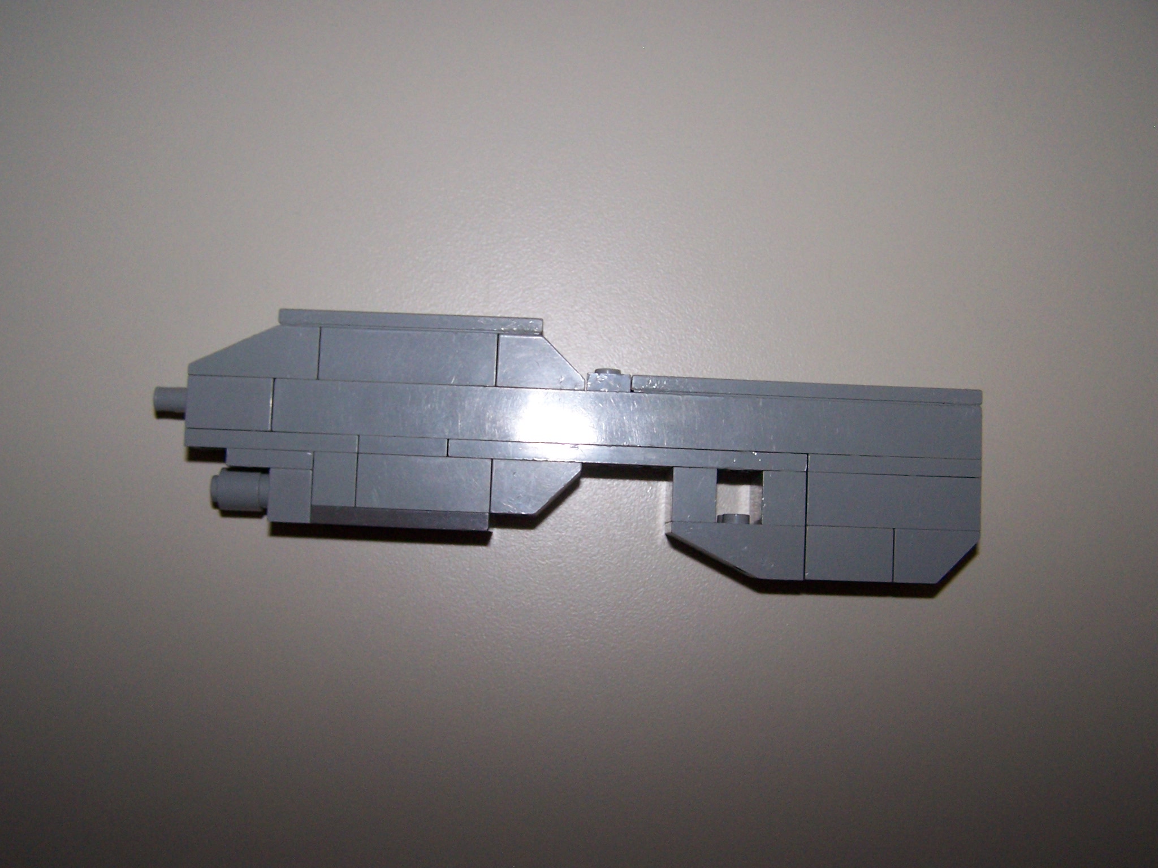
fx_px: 1271
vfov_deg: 37.7
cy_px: 434
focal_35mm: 38
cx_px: 579
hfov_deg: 49.0
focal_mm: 6.3
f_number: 2.8
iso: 140
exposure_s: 1/60
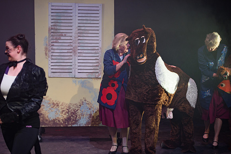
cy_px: 77
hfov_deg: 22.6
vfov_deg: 15.2
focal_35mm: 90
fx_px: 577
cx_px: 116
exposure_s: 1/160
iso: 800
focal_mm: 90
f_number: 2.8
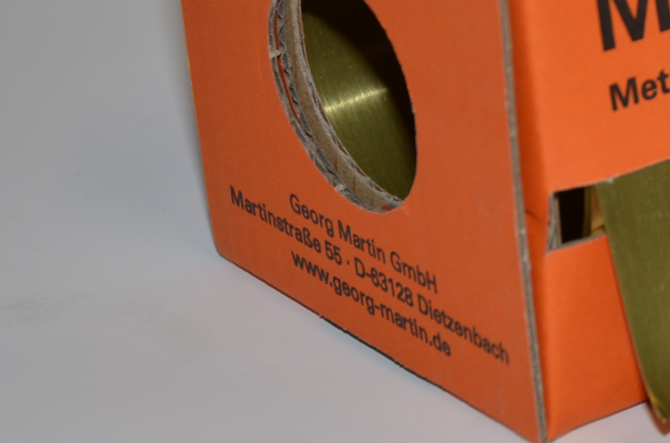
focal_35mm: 297
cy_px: -31
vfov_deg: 4.6
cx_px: 831
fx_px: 5515
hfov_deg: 6.9
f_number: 5.3
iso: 180
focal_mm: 70
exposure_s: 1/60
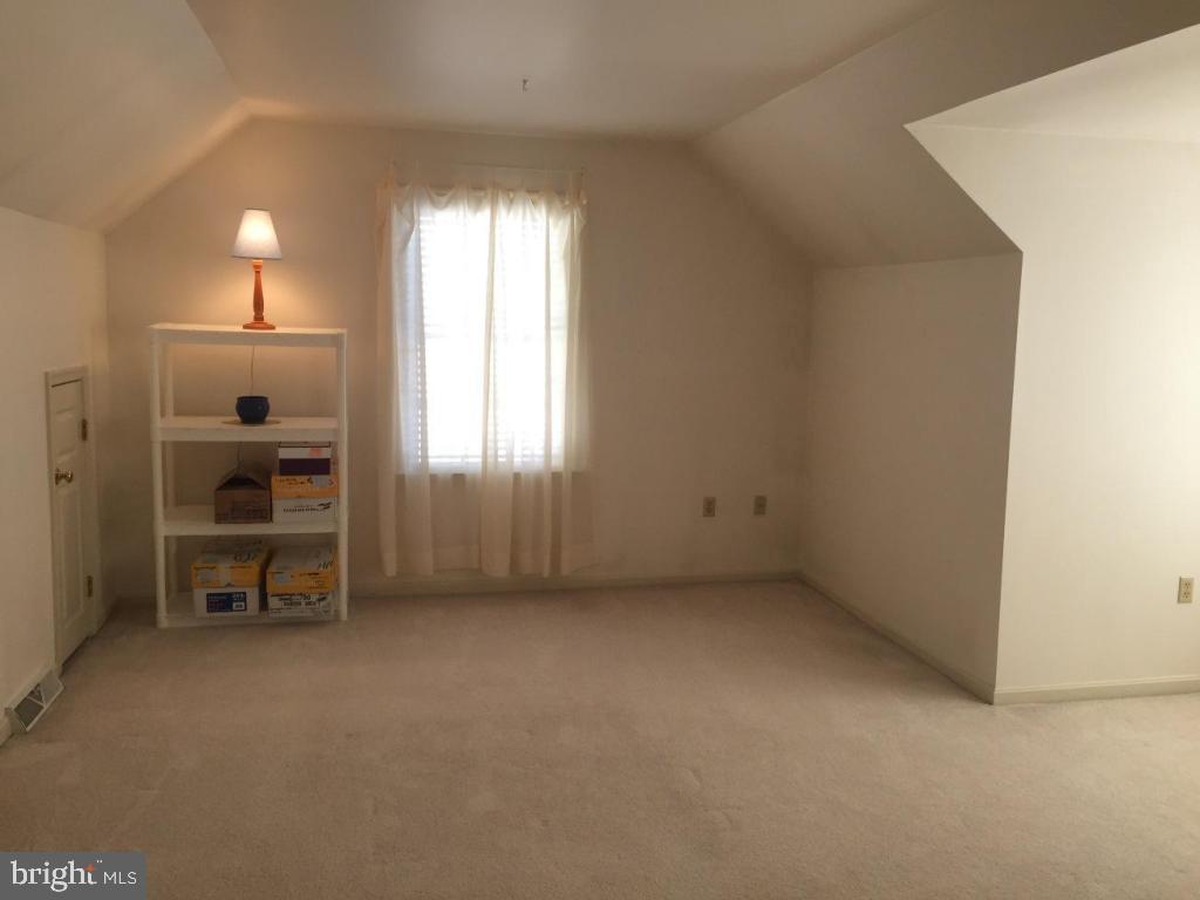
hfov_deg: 61.7
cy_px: 450
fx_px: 1005
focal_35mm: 29
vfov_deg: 48.2
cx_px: 600
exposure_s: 1/40
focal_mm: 4.15
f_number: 2.2
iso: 32
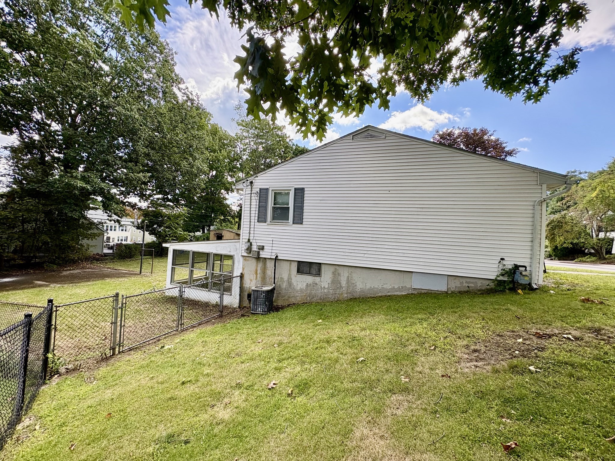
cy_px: 230
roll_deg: -2.2
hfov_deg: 102.1
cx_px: 308
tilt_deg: +2.5
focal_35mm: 14
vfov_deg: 85.7
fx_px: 249
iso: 64
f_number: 2.2
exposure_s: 1/311
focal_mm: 2.22
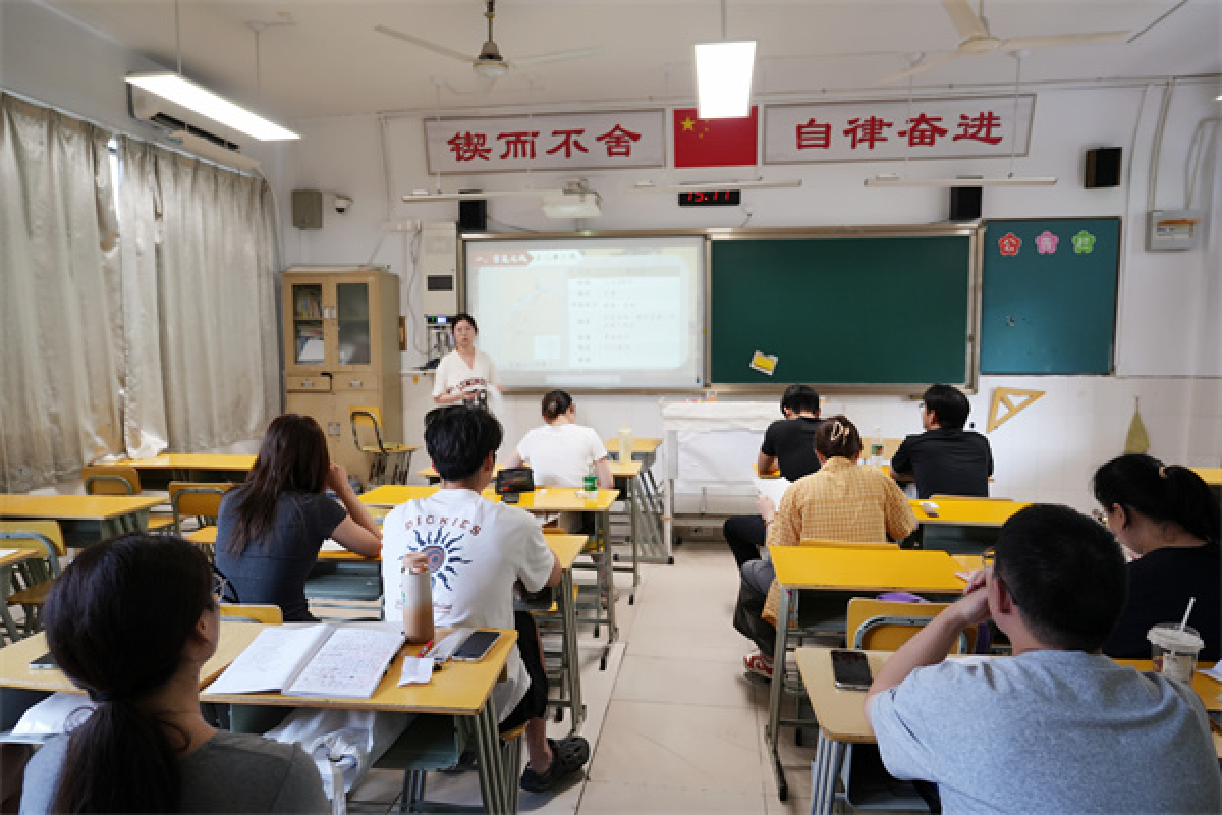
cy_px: 408
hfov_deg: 76.1
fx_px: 781
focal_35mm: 23
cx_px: 611
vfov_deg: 55.1
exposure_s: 1/30
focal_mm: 23
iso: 320
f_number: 4
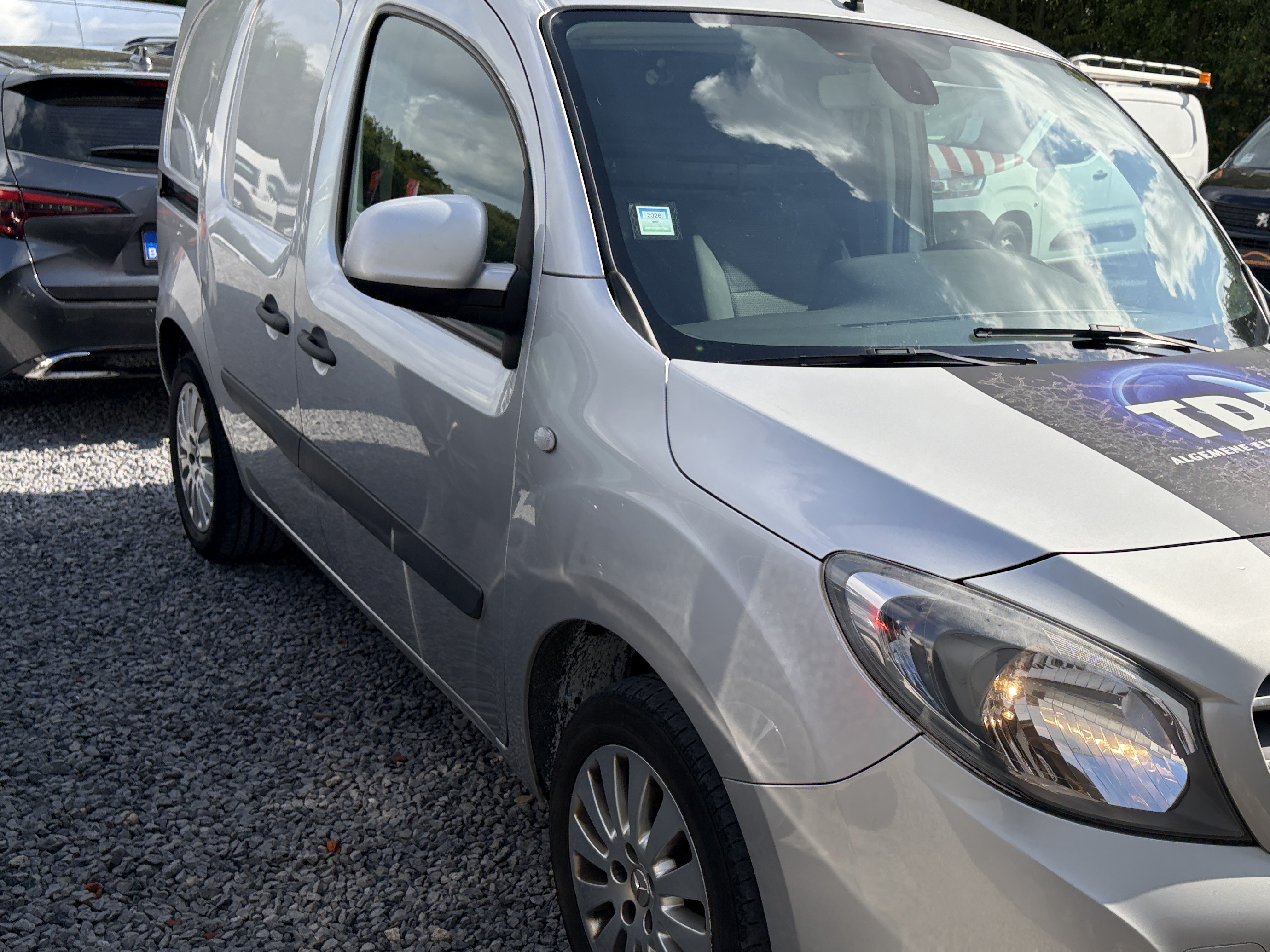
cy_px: 504
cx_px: 867
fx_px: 1394
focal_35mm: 38
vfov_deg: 37.7
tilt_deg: -9.3
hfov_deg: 48.0
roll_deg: -1.9
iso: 50
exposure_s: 1/2538
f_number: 1.6
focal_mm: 5.96
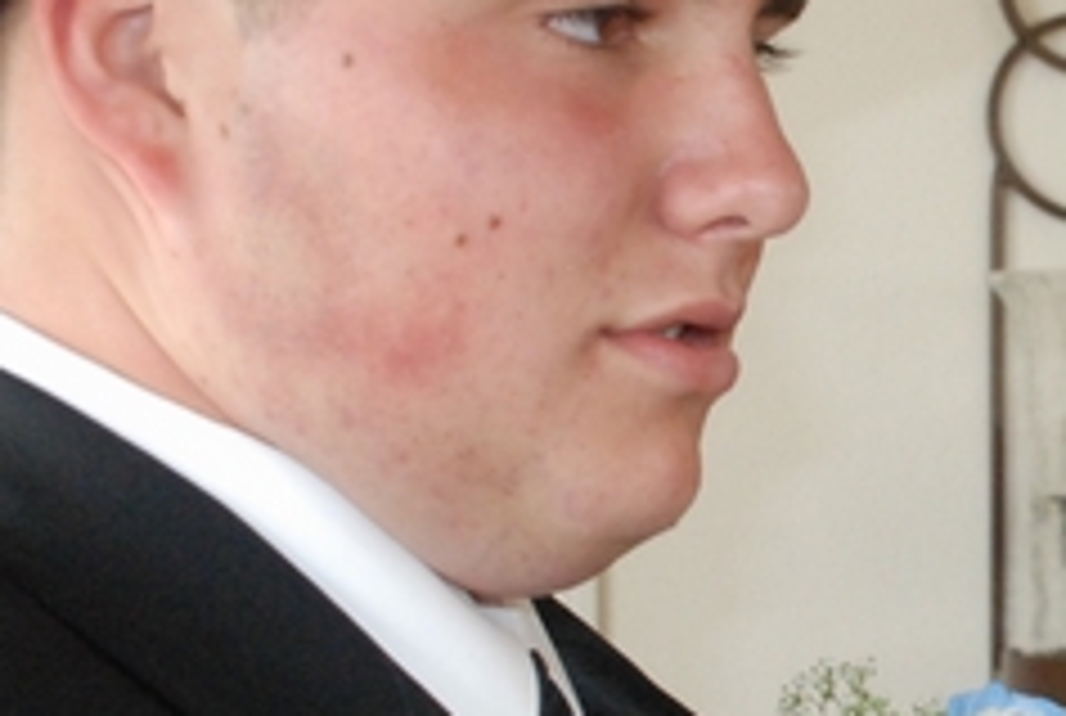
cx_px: 1268
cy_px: 495
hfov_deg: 14.9
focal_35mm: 133
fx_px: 3946
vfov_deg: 10.3
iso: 1600
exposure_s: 1/100
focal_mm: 28
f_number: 5.6
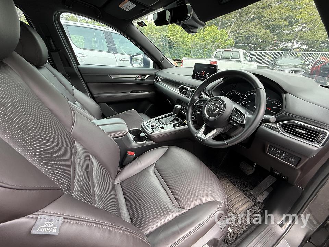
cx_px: 164
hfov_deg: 102.1
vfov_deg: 85.7
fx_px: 133
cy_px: 124
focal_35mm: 14
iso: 100
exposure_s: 1/99
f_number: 2.2
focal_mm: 2.22
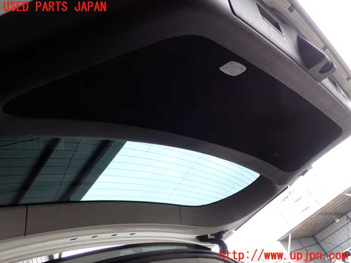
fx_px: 304
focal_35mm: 30
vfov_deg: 46.8
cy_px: 132
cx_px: 176
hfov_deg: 60.0
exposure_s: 1/100
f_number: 3.2
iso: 100
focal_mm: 5.4
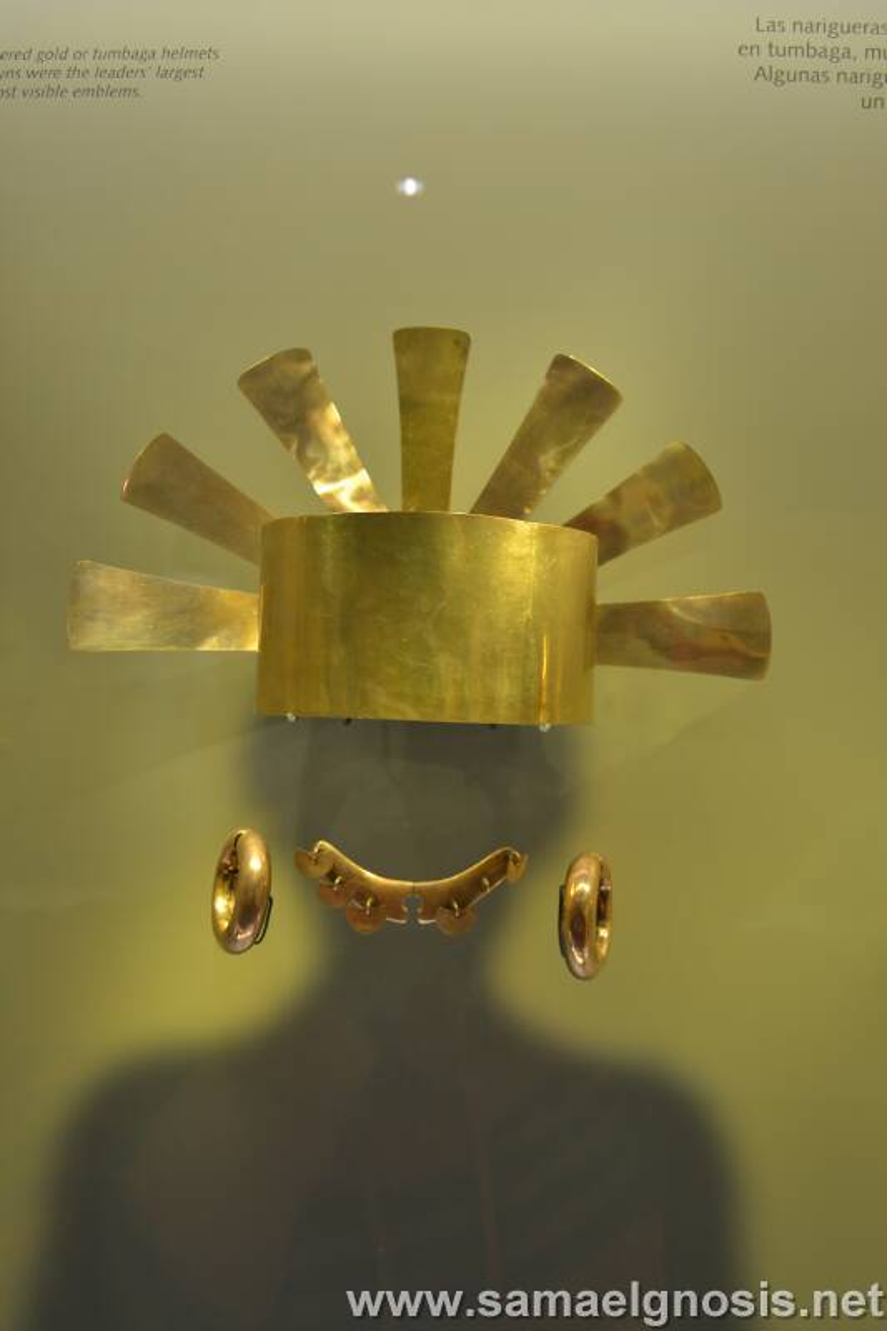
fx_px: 1220
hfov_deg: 40.0
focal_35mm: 33
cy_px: 666
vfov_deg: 57.2
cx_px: 444
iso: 100
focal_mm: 22
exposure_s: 1/15
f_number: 4
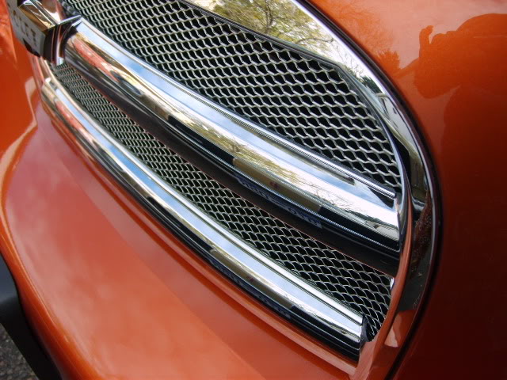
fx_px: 513
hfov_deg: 52.6
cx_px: 254
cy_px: 190
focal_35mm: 35
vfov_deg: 40.7
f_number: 2.8
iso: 50
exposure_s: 1/250
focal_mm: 5.8
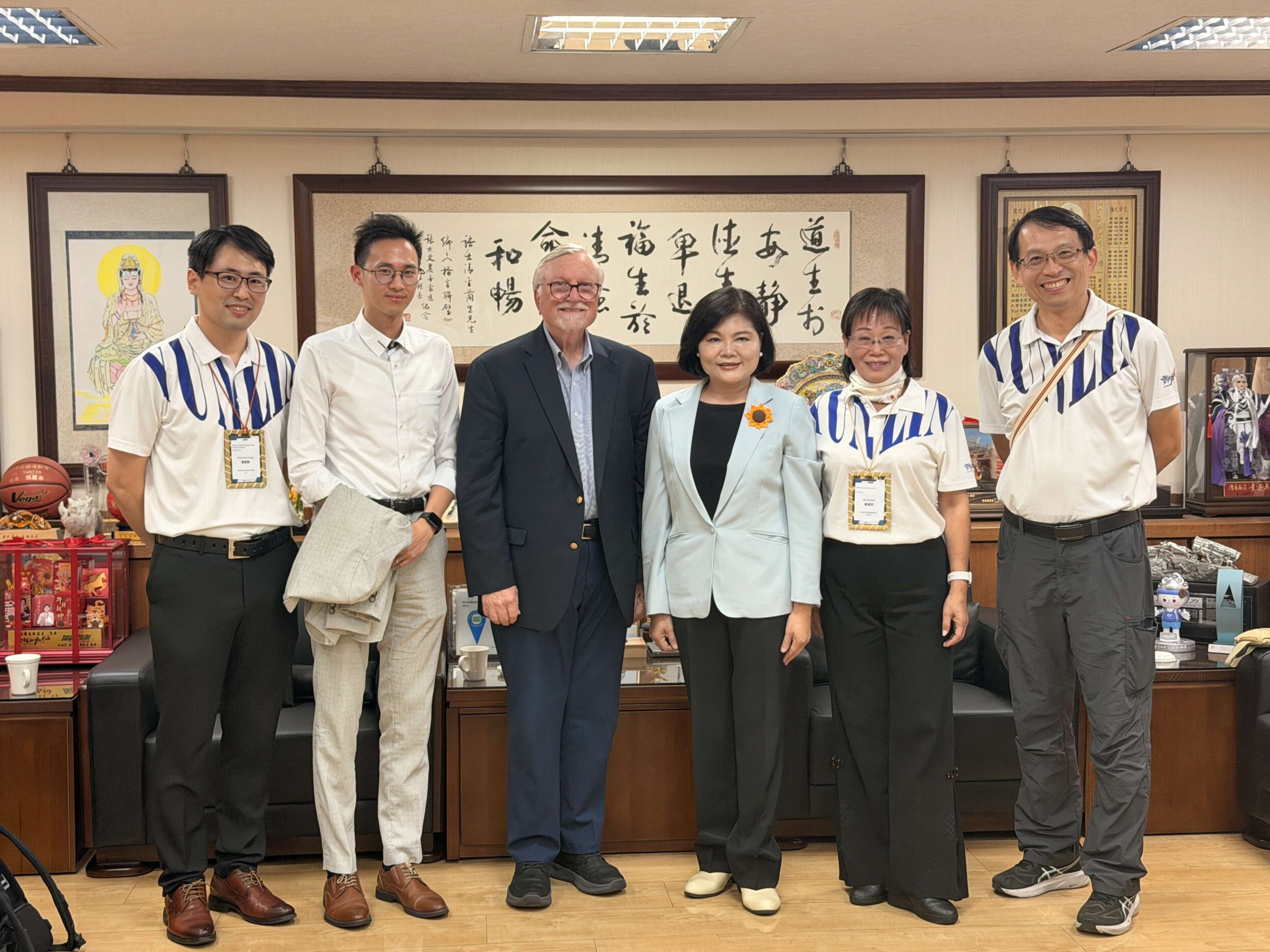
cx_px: 633
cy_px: 474
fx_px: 1798
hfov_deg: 38.9
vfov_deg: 29.7
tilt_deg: -4.5
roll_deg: +0.7
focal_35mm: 49
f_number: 1.78
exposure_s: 1/60
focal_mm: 6.76
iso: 64
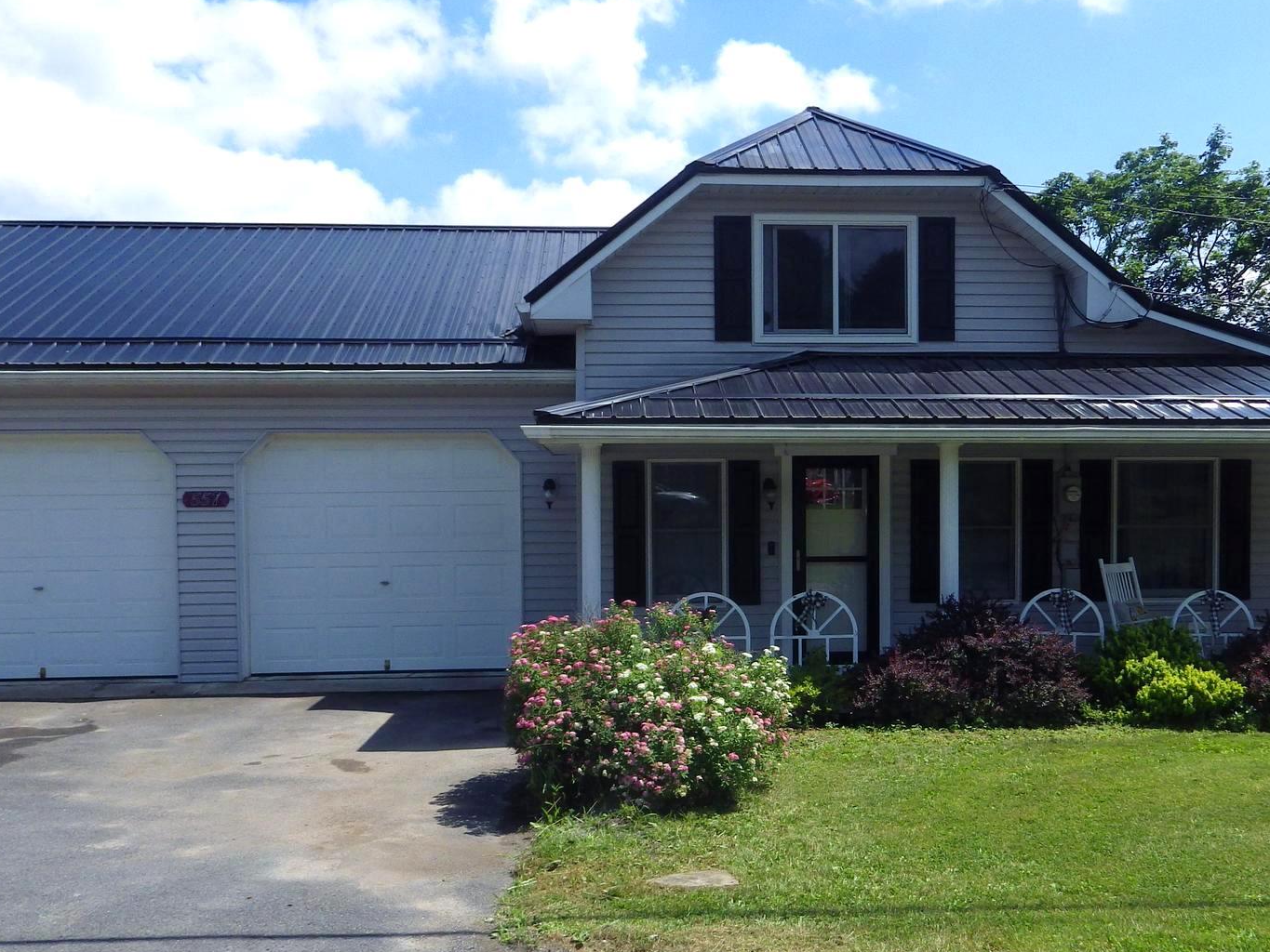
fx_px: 1211
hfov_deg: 55.2
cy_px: 553
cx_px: 705
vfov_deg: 42.8
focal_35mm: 33
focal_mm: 4
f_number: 3.1
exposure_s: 1/1250
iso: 100
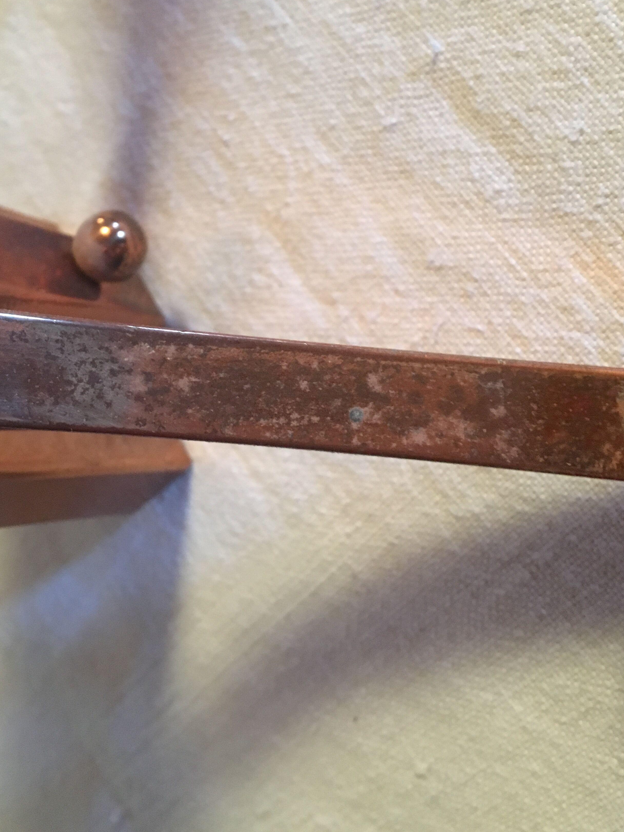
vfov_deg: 51.2
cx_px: 293
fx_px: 865
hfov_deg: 39.6
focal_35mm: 36
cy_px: 362
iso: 400
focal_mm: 4.15
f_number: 2.2
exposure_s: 1/17
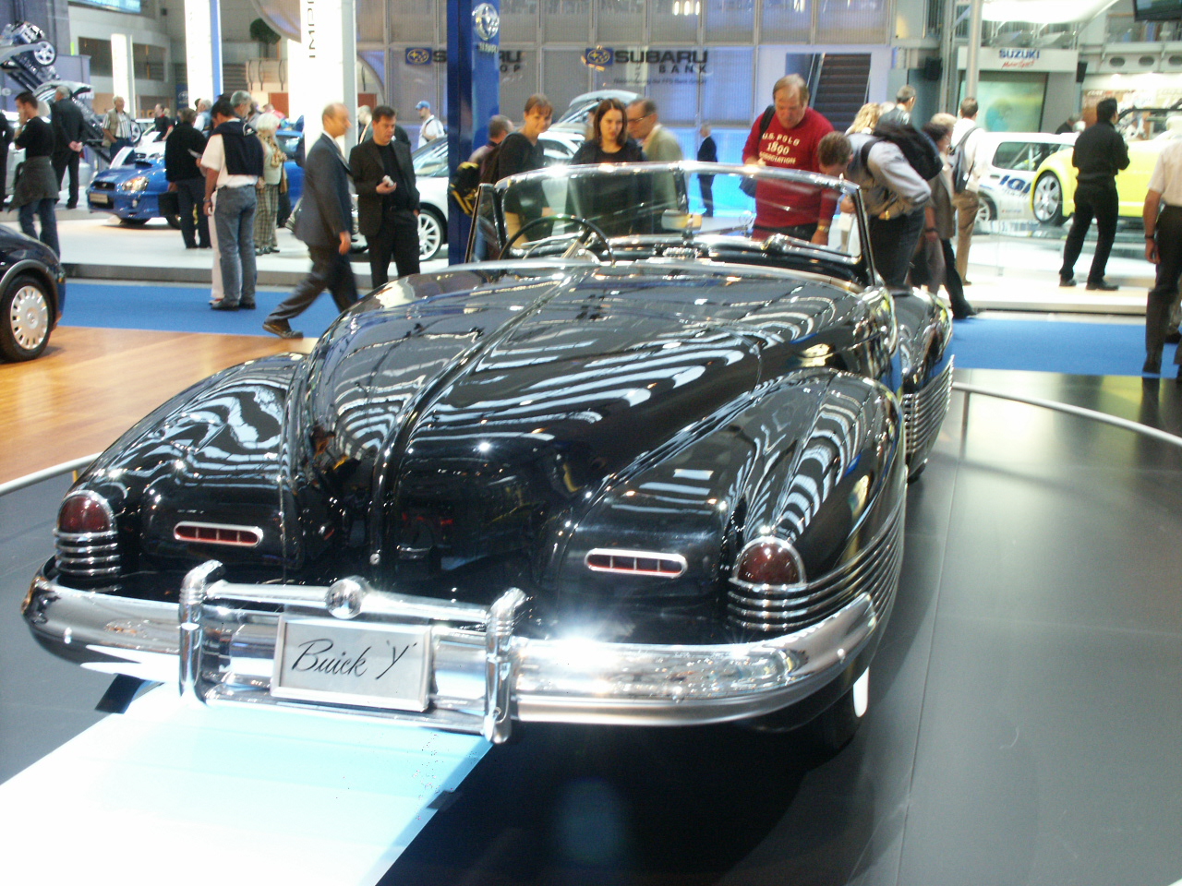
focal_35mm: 46
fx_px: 1571
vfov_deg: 31.5
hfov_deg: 41.2
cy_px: 443
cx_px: 591
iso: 200
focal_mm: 11.82
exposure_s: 1/20
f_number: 5.6
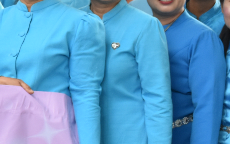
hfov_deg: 9.2
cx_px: -205
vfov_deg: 6.1
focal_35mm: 215
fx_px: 1348
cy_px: 79
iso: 400
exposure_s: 1/125
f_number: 5.6
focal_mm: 35
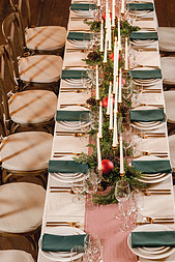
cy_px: 168
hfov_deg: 15.4
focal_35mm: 89
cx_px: 111
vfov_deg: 22.8
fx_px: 648
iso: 400
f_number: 3.2
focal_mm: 50
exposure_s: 1/80
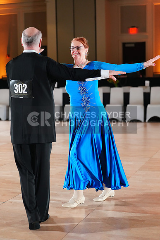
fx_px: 466
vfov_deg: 28.8
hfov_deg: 19.5
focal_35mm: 70
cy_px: 120
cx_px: 80
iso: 3200
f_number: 2.8
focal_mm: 70
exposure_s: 1/400
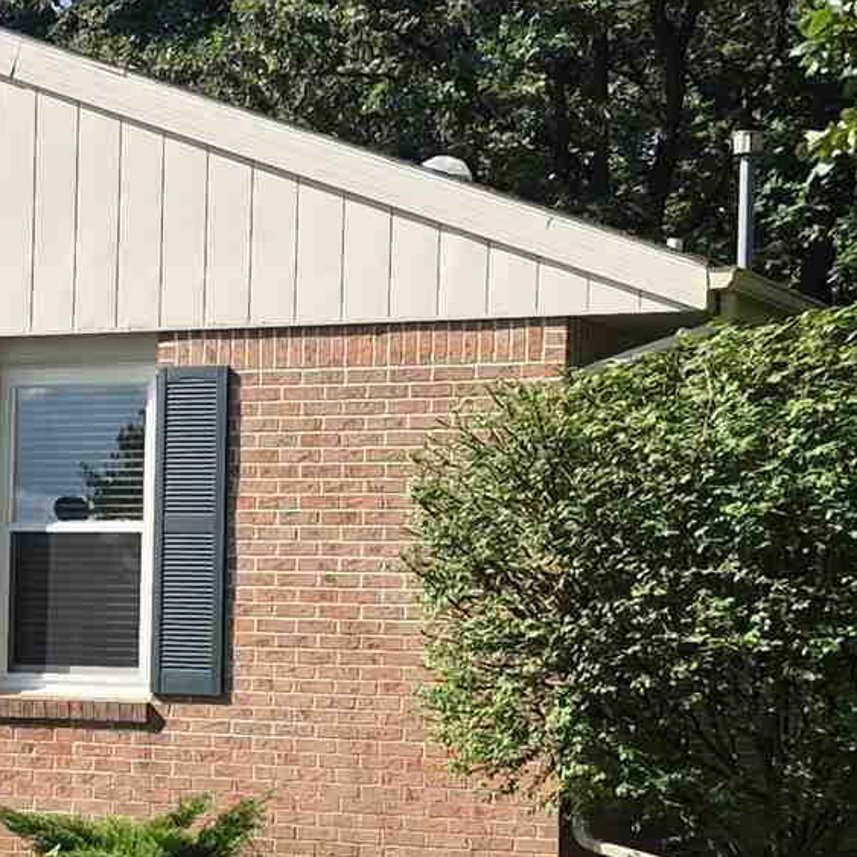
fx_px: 3109
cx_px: -161
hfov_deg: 15.2
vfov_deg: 15.7
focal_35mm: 111
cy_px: 571
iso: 80
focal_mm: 5.4
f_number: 1.8
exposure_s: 1/3576
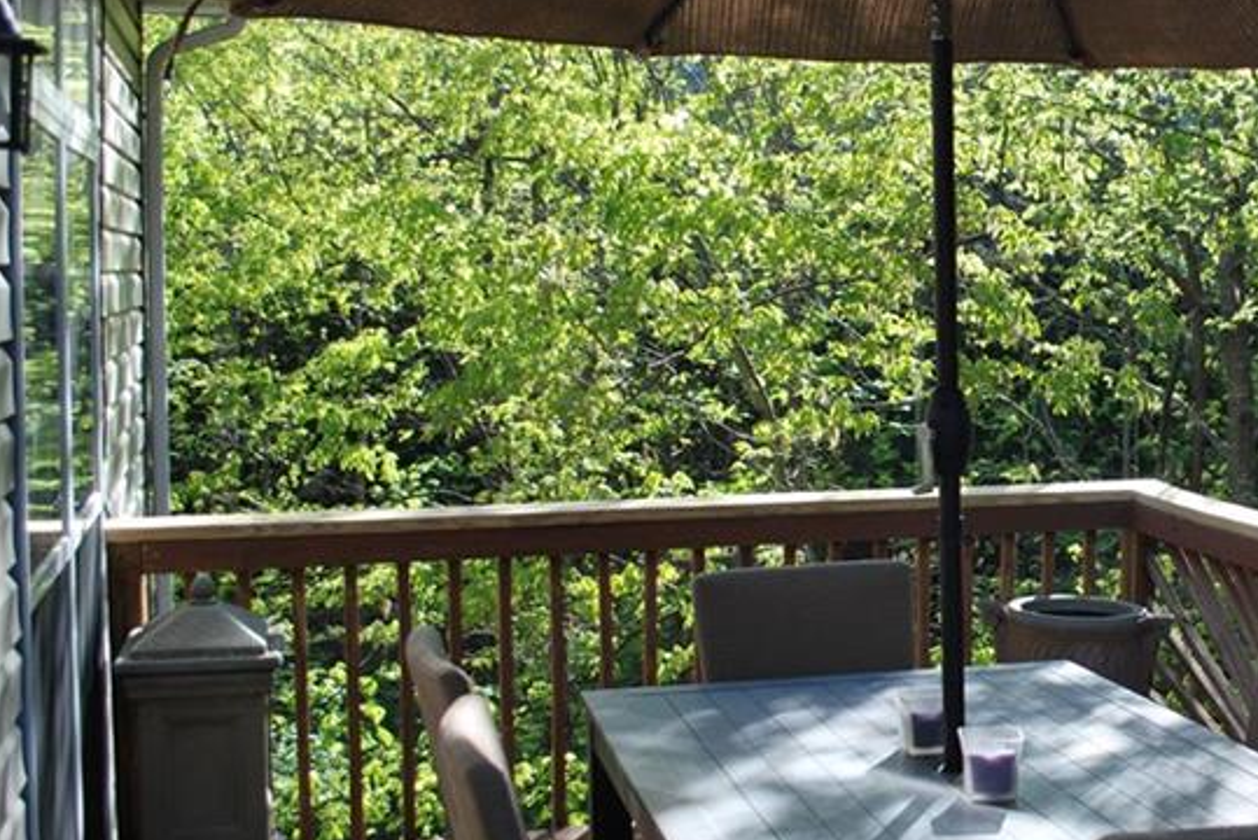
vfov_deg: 23.8
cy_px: 413
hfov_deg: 33.2
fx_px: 1993
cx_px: 1127
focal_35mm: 57
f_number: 3.8
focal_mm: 20
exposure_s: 1/400
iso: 200
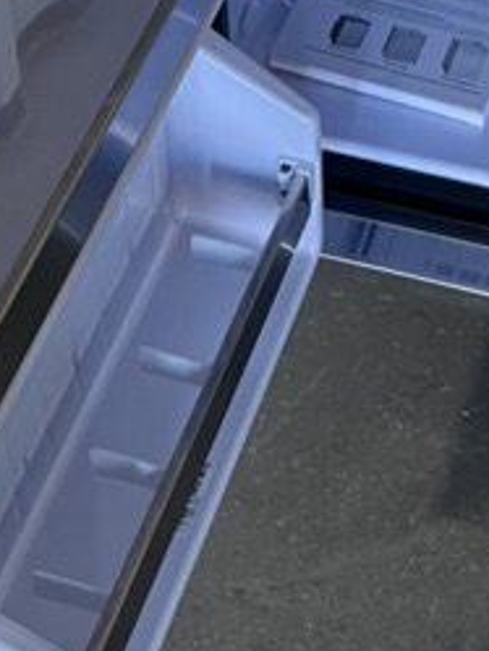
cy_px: -241
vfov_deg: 17.1
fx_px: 2014
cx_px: 424
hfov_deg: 13.7
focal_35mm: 107
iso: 160
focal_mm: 5.1
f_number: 1.6
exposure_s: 1/60
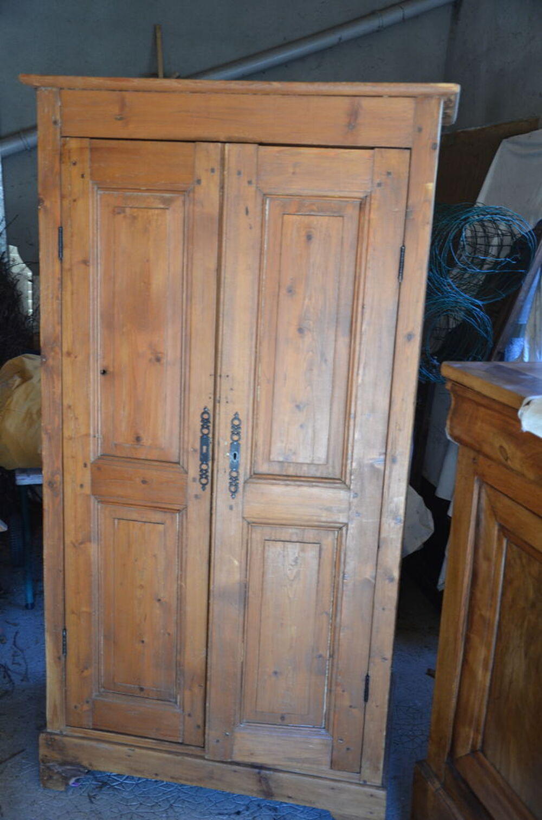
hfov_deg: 35.3
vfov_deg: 51.4
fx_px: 851
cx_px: 271
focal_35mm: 38
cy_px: 410
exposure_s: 1/60
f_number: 4
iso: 800
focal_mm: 25
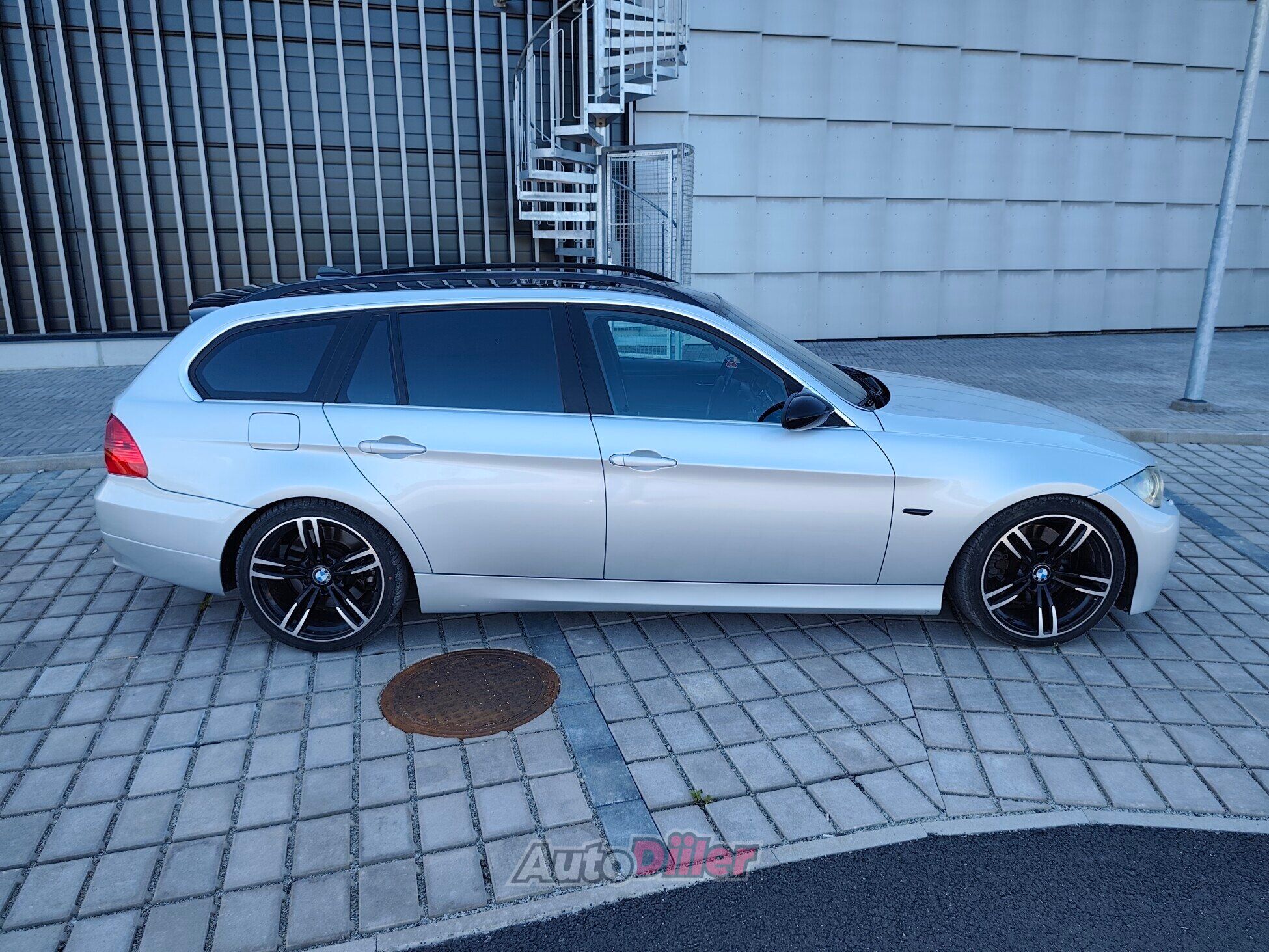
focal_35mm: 23
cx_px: 634
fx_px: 843
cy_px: 476
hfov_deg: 73.9
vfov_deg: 58.9
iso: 50
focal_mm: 6.19
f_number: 1.65
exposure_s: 1/157
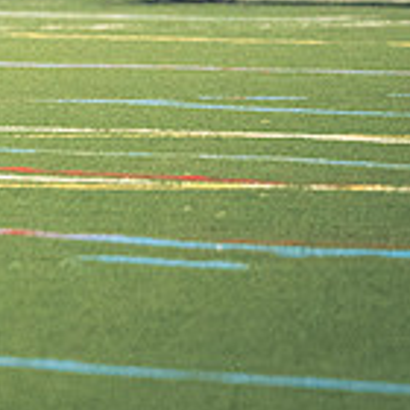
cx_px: -310
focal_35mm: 1053
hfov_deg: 1.7
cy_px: -91
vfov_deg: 1.7
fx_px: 14110
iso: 12800
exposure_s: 1/500
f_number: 2.8
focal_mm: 200
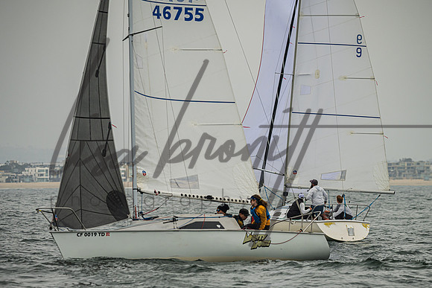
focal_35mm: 313
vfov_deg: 4.4
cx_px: 228
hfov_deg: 6.6
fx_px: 3758
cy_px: 190
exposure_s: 1/4000
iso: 220
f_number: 5
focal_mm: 230
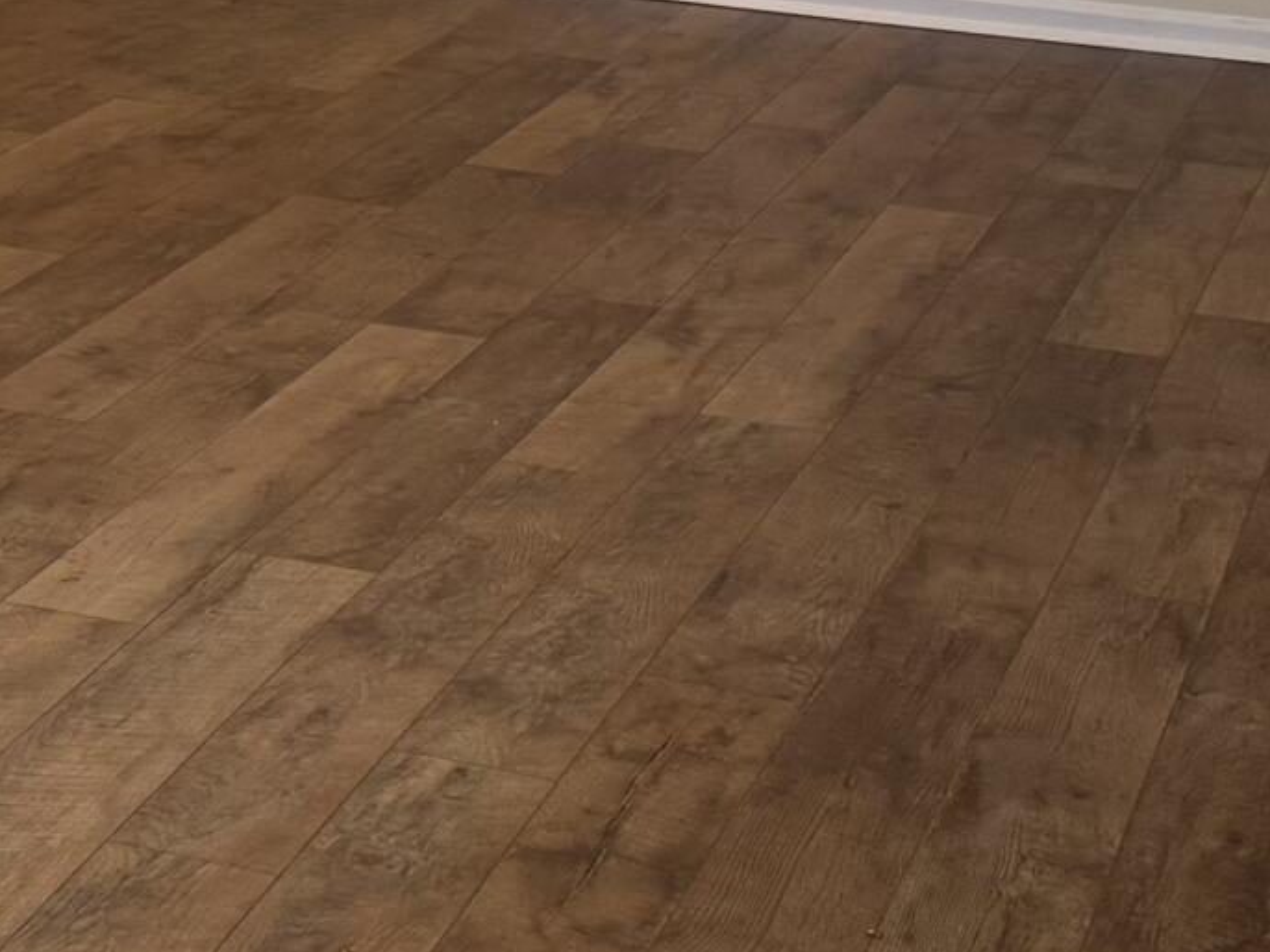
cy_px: -269
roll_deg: -1.8
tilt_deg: -7.8
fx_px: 3851
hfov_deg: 18.3
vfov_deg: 13.6
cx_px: 50
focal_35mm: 105
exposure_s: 1/60
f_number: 1.78
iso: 160
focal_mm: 6.76
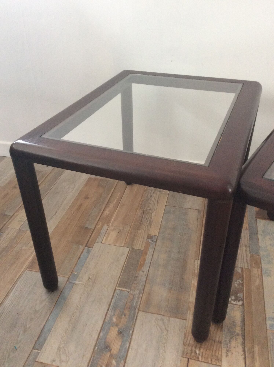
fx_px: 339
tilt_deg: -33.5
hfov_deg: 44.1
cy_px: 184
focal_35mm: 32
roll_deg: +1.8
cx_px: 137
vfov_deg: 56.9
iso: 125
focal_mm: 3.3
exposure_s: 1/25
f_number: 2.4
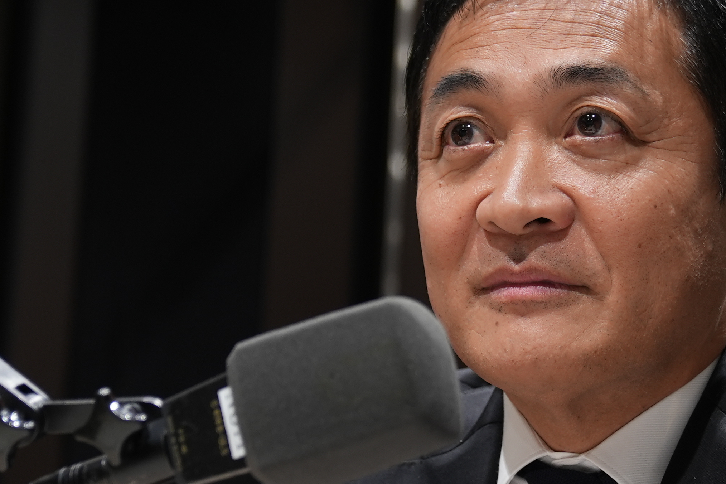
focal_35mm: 150
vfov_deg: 9.1
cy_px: 328
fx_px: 3025
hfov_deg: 13.6
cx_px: 540
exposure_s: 1/50
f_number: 2.8
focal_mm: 44
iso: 400
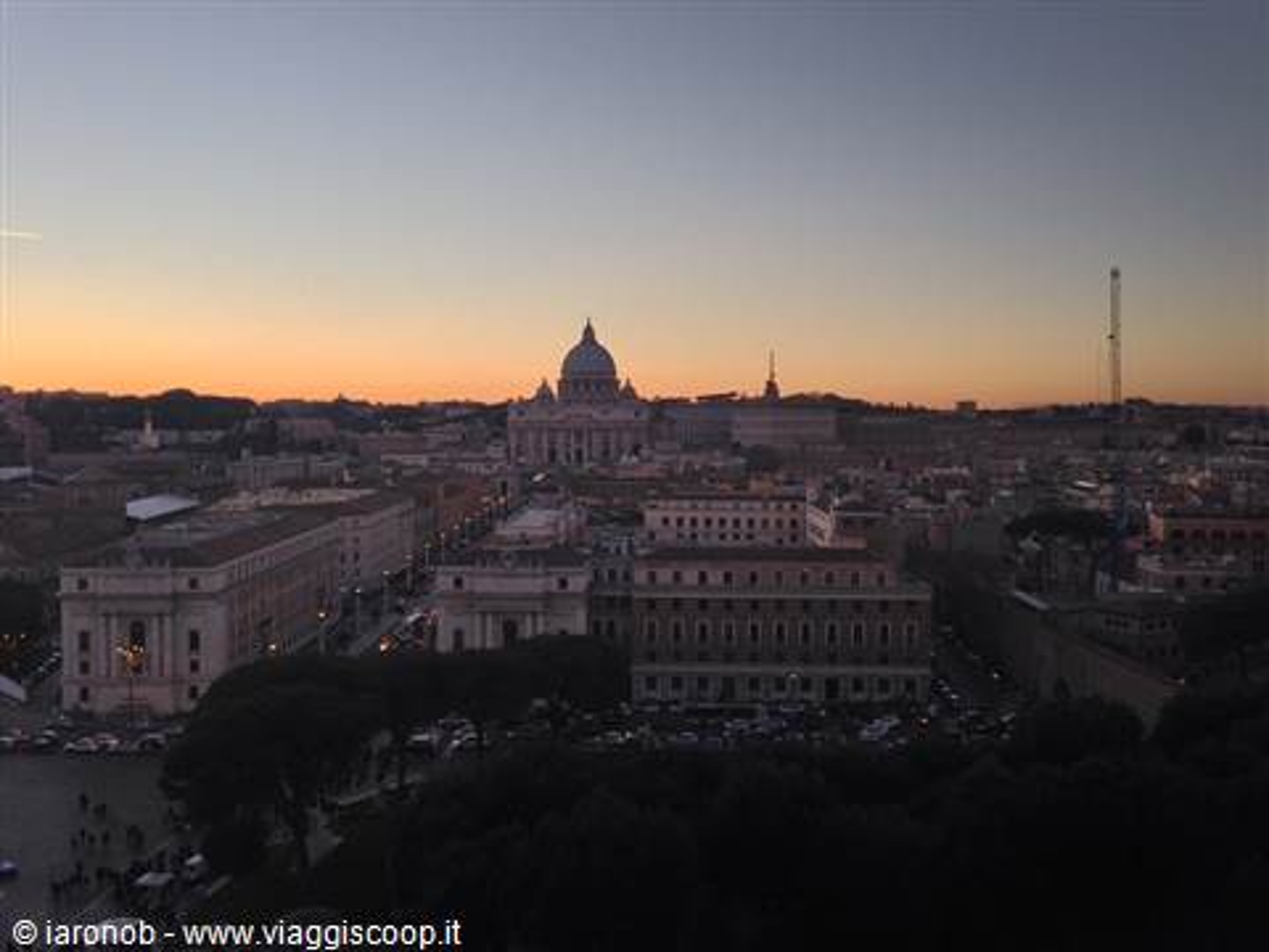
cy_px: 476
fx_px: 1210
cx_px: 634
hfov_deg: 55.4
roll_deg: +0.5
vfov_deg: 42.9
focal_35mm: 33
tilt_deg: -5.8
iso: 50
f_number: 2.4
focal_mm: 4.12
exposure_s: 1/144
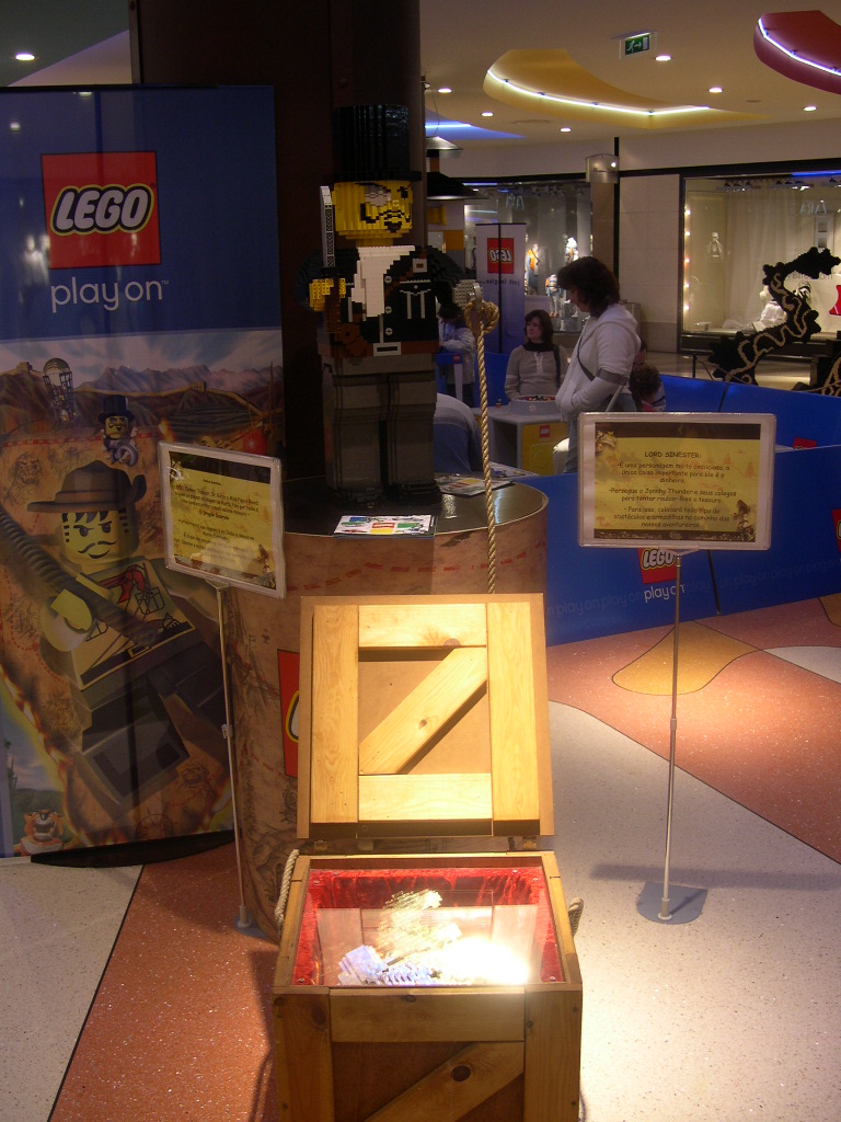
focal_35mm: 38
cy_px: 561
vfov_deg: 49.0
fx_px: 1231
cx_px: 420
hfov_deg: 37.7
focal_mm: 8
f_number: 2.8
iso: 100
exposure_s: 1/49
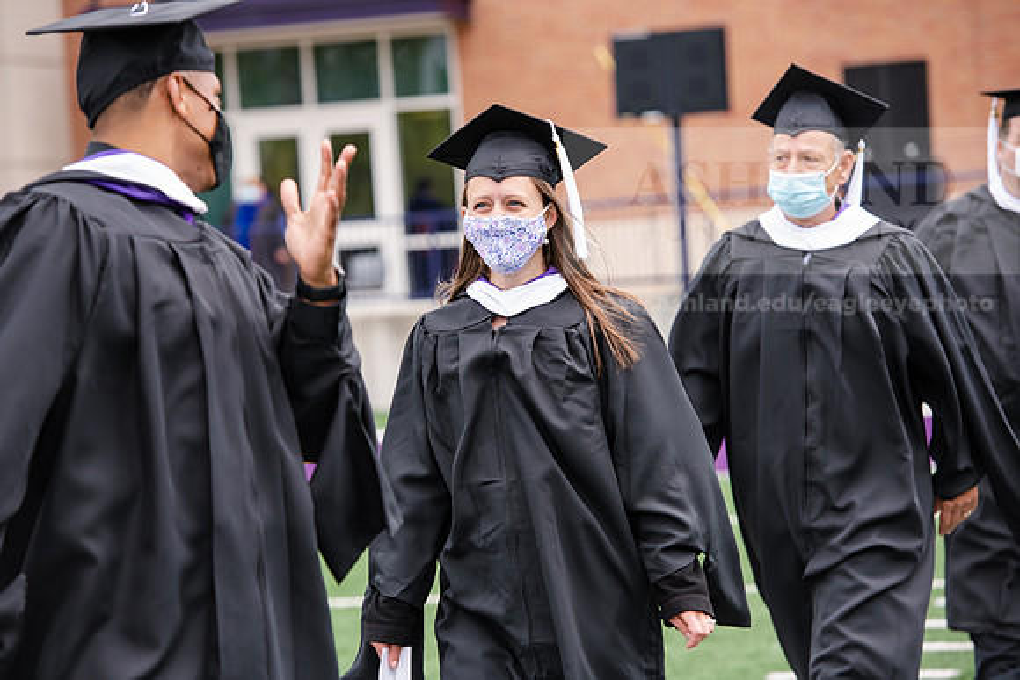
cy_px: 340
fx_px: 4392
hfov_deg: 13.2
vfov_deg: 8.9
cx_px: 510
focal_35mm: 155
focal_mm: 155
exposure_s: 1/500
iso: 400
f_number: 5
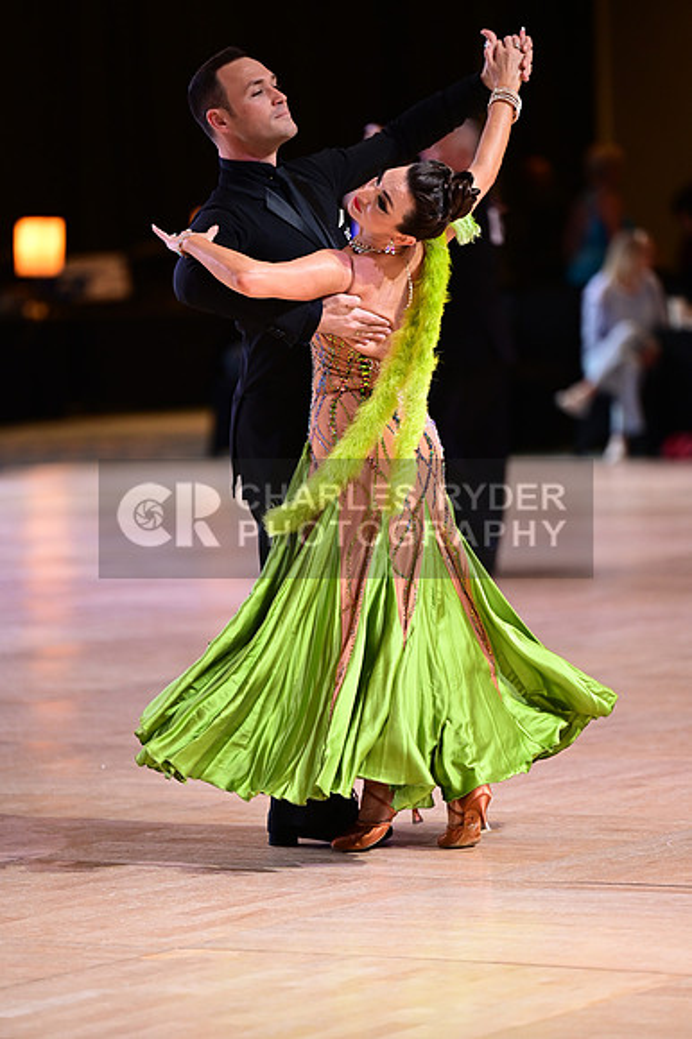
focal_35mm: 200
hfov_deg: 6.9
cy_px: 520
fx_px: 5773
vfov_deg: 10.3
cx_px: 346
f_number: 2.8
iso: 2000
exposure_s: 1/500
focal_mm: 200
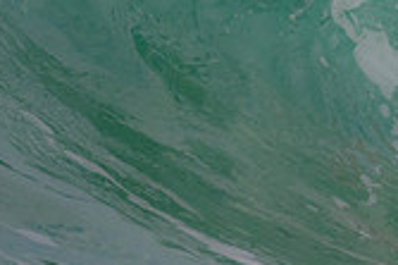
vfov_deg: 0.4
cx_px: 692
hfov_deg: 0.6
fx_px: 36679
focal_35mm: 3321
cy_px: -147
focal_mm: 800
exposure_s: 1/2000
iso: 1800
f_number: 11
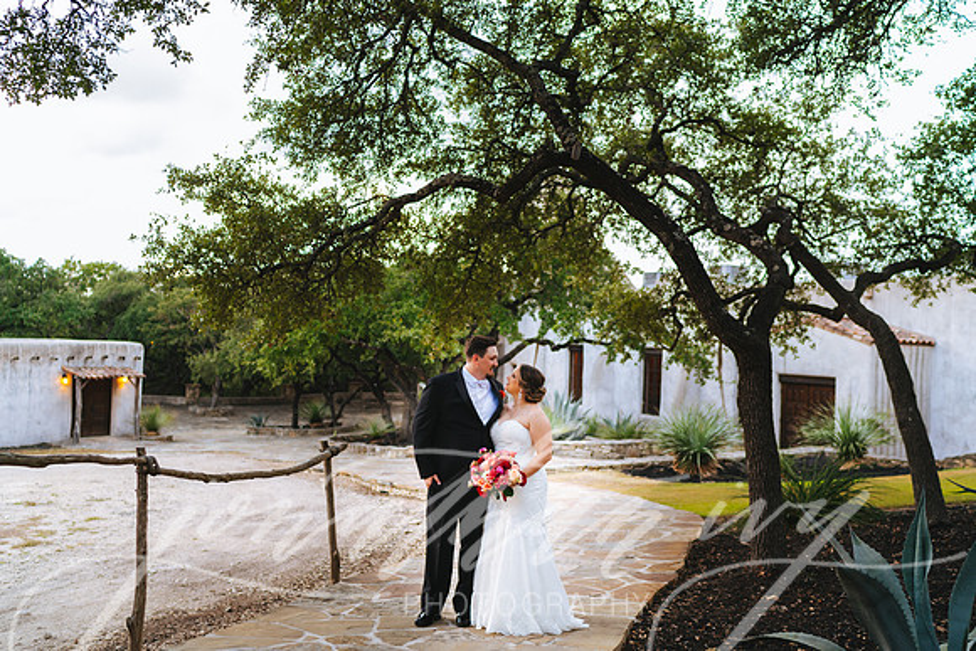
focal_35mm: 35
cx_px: 488
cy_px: 326
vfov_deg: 37.9
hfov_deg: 54.4
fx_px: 949
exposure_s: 1/250
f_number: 2
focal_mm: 35
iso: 1000
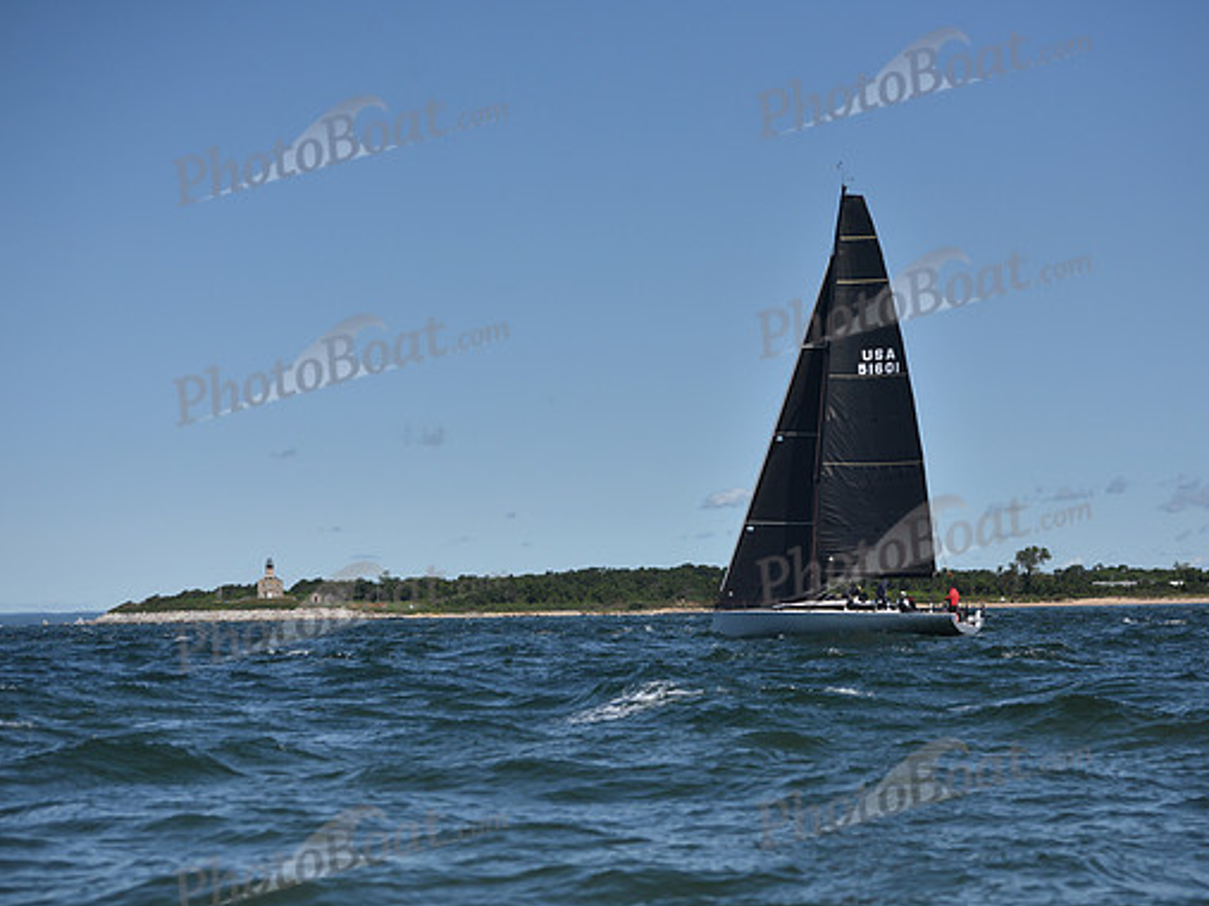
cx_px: 634
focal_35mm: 77
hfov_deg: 25.3
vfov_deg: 19.1
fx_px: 2689
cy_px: 454
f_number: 3.5
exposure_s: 1/8000
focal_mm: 70
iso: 250
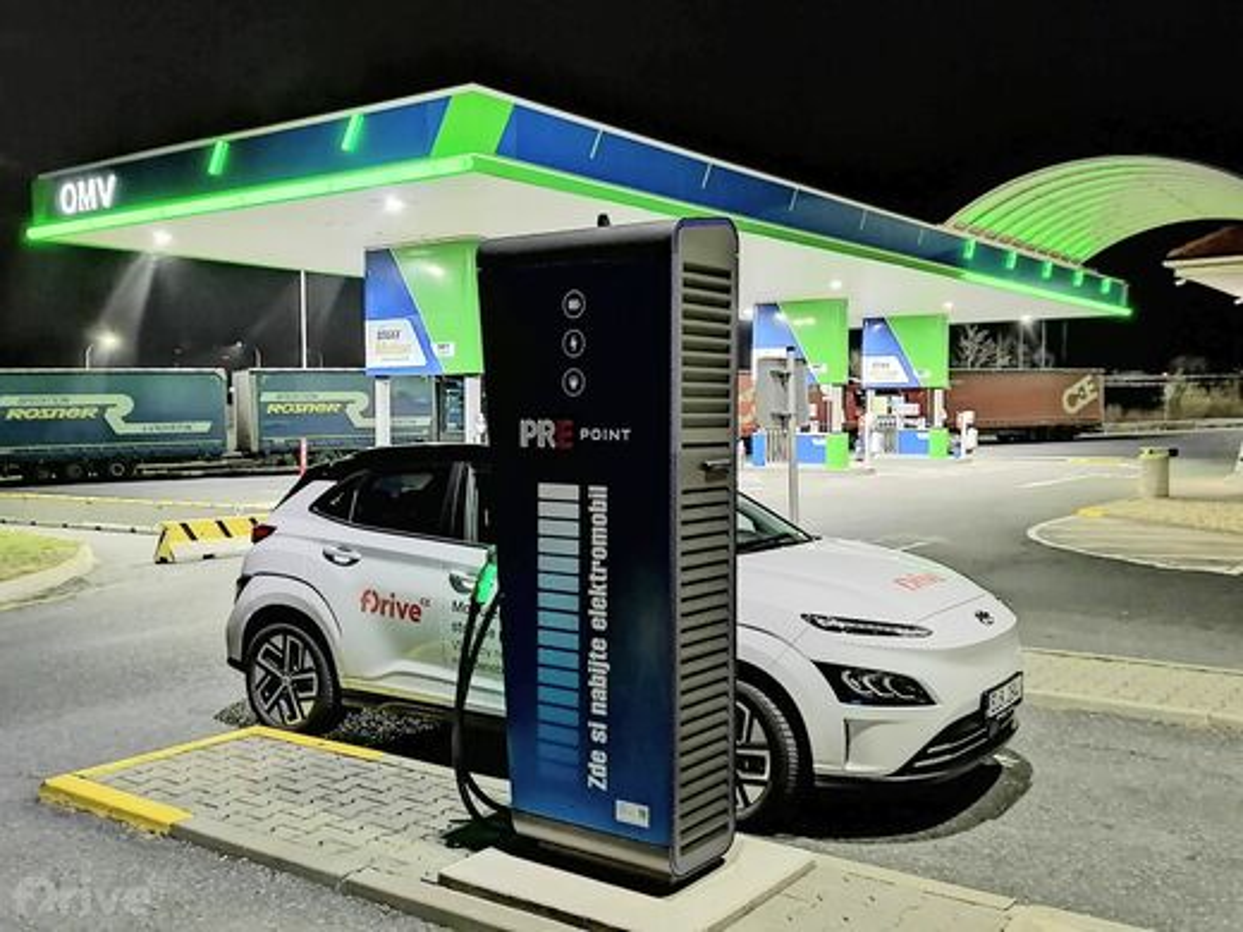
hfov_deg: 52.6
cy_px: 466
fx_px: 1257
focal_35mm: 35
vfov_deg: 40.7
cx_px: 622
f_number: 1.8
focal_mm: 5.3
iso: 640
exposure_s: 4
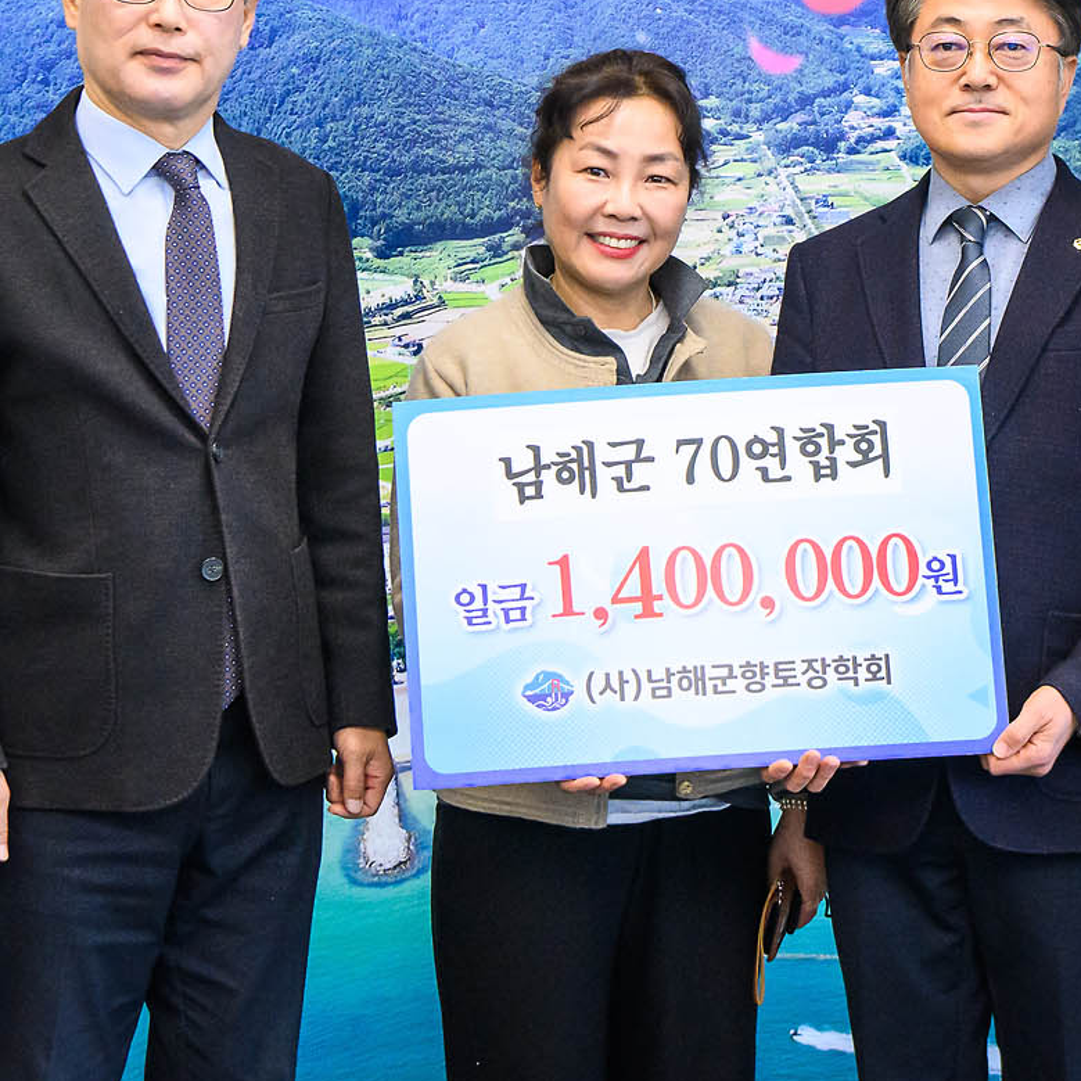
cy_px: 173
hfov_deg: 17.7
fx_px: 3462
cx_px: 787
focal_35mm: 98
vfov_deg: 17.6
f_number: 5
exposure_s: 1/160
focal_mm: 45
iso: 1600
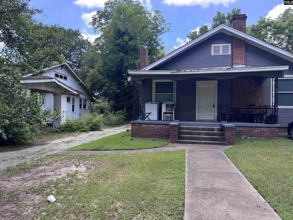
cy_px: 110
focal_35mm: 24
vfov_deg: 56.8
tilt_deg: +0.3
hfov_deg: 71.6
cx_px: 146
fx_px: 203
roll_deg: -0.2
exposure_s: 1/664
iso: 80
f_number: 1.78
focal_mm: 6.76
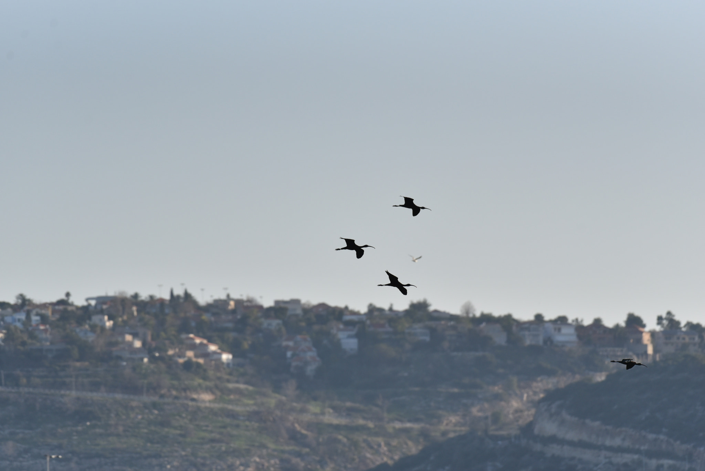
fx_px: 6073
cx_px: 352
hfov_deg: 6.6
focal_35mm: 310
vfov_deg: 4.4
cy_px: 236
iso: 640
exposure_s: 1/4000
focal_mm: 310
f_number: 5.6
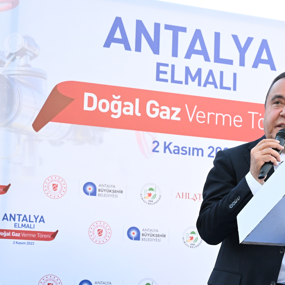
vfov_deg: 17.7
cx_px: 275
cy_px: 185
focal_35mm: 98
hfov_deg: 17.4
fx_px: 913
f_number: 9
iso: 4000
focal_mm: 58
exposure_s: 1/320
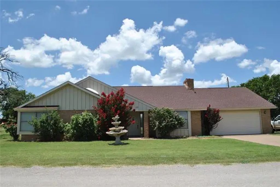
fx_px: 210
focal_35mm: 27
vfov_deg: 48.0
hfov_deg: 67.3
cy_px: 94
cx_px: 140
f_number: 9
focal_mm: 18
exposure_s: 1/320
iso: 100
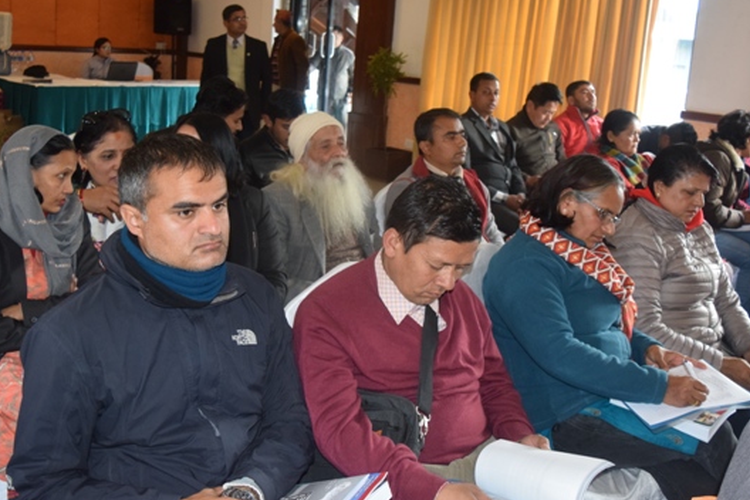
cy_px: 202
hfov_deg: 48.4
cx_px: 357
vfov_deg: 33.3
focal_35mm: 40
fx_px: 833
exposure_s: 1/60
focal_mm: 22
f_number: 3.8
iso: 1250
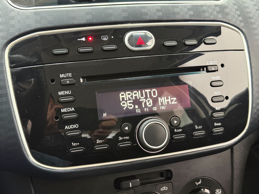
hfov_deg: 39.7
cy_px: 97
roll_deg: -0.9
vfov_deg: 30.3
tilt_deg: -23.1
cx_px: 130
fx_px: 359
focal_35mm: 48
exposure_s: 1/30
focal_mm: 6.76
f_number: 1.78
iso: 640
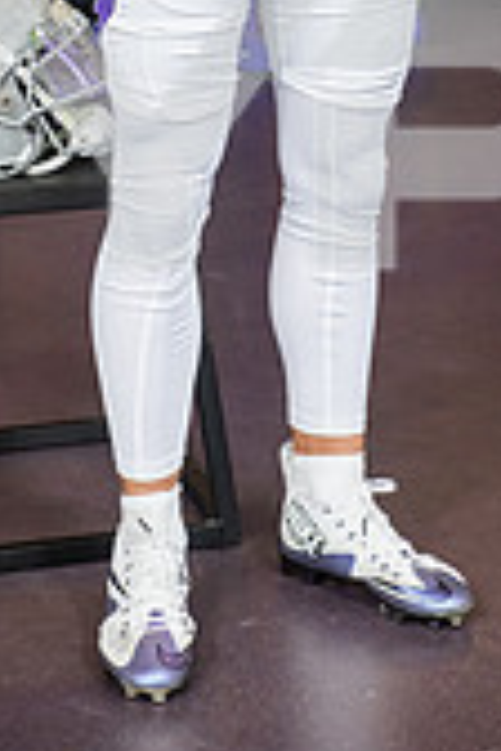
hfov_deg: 10.2
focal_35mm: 134
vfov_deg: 14.7
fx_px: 2797
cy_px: -179
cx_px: 268
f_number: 7.1
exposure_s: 1/250
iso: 800
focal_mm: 50
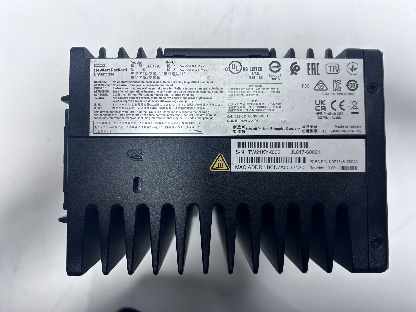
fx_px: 312
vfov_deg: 53.1
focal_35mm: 26
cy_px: 156
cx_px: 208
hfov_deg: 67.3
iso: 40
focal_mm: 5.7
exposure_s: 1/218
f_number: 1.5
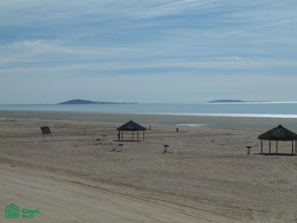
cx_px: 148
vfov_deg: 20.4
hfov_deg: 27.0
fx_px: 618
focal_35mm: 72
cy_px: 112
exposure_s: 1/1000
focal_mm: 11.9
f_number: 6.3
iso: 80
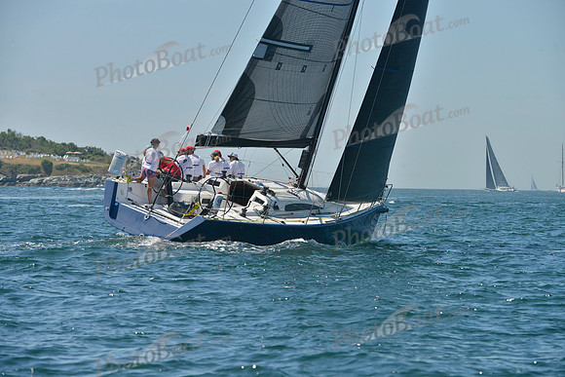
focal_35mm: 200
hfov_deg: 10.3
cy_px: 188
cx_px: 282
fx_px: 3139
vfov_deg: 6.9
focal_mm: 200
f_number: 8
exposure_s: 1/1000
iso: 280
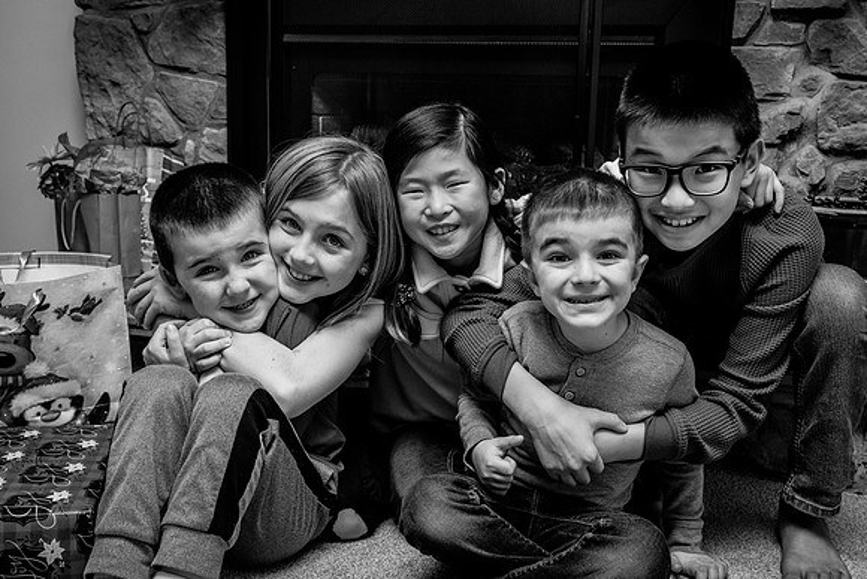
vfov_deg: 33.5
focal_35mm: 40
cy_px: 289
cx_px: 415
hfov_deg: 48.6
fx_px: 960
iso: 800
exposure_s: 1/250
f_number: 5.6
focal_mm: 37
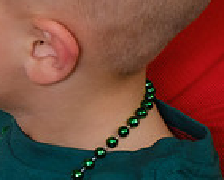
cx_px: -665
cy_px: -159
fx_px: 3357
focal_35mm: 506
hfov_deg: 3.6
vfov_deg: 3.0
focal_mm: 41.4
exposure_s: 1/125
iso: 400
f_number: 6.4
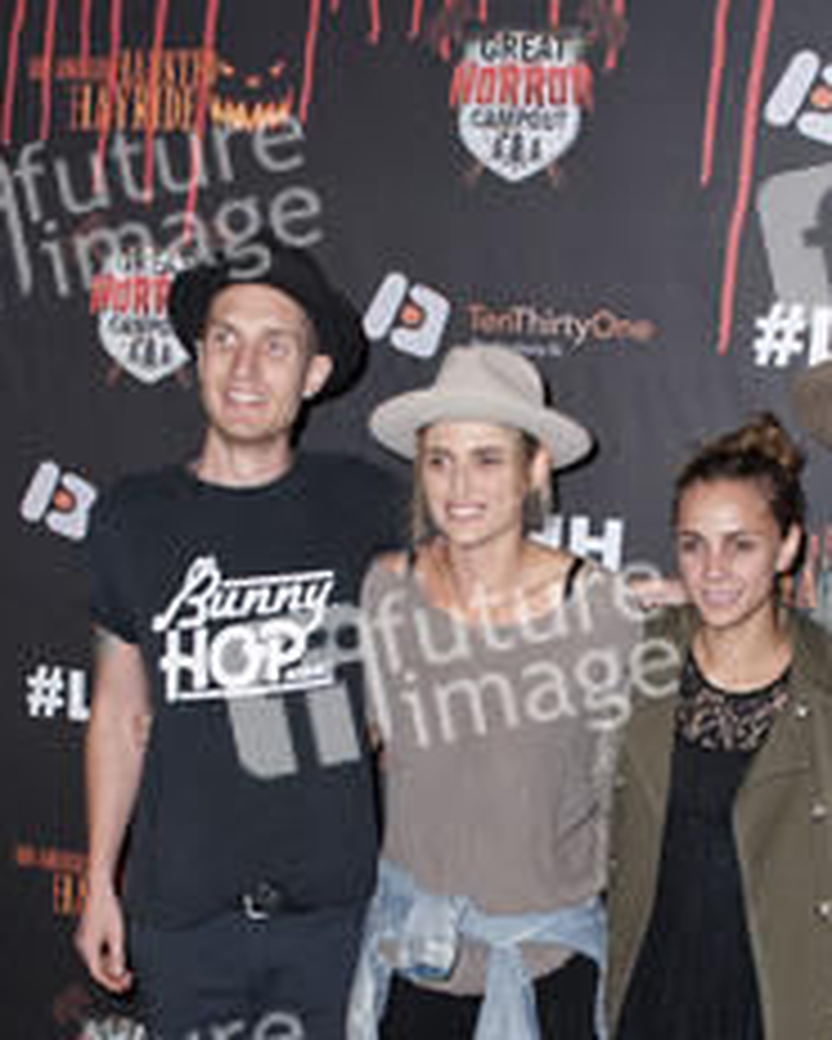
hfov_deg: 37.6
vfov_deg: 43.6
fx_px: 1200
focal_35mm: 39
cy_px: 896
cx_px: 582
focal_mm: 24
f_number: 4.5
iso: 400
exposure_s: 1/400
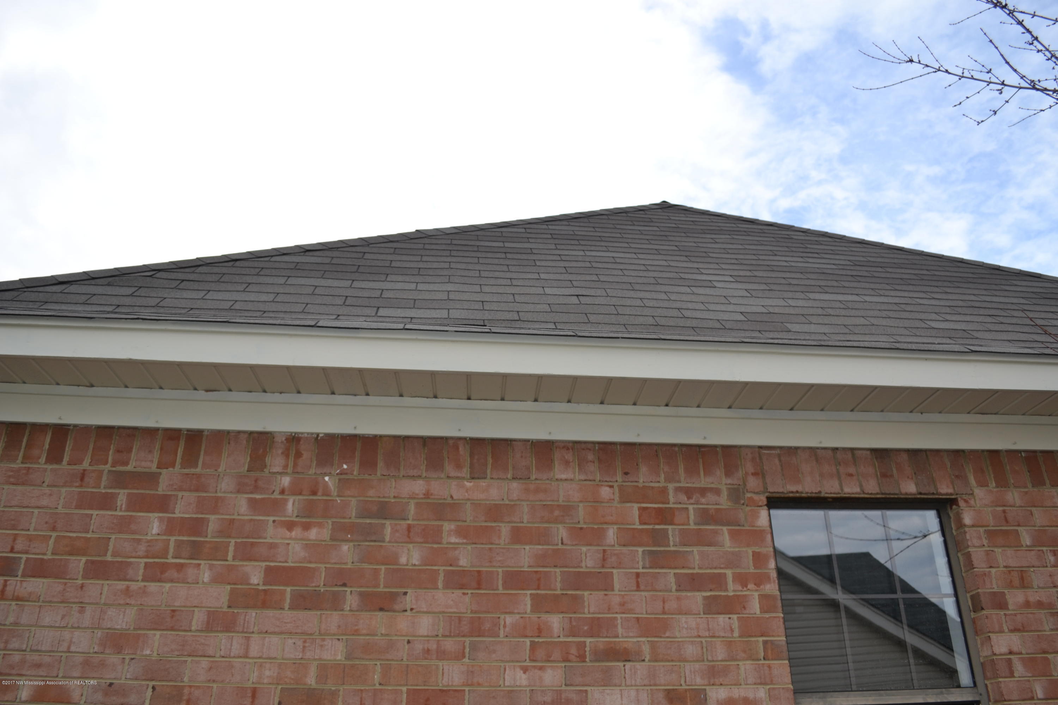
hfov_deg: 67.4
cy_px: 352
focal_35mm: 27
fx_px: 793
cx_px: 529
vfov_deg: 47.9
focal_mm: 18
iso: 100
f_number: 4.5
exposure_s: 1/200
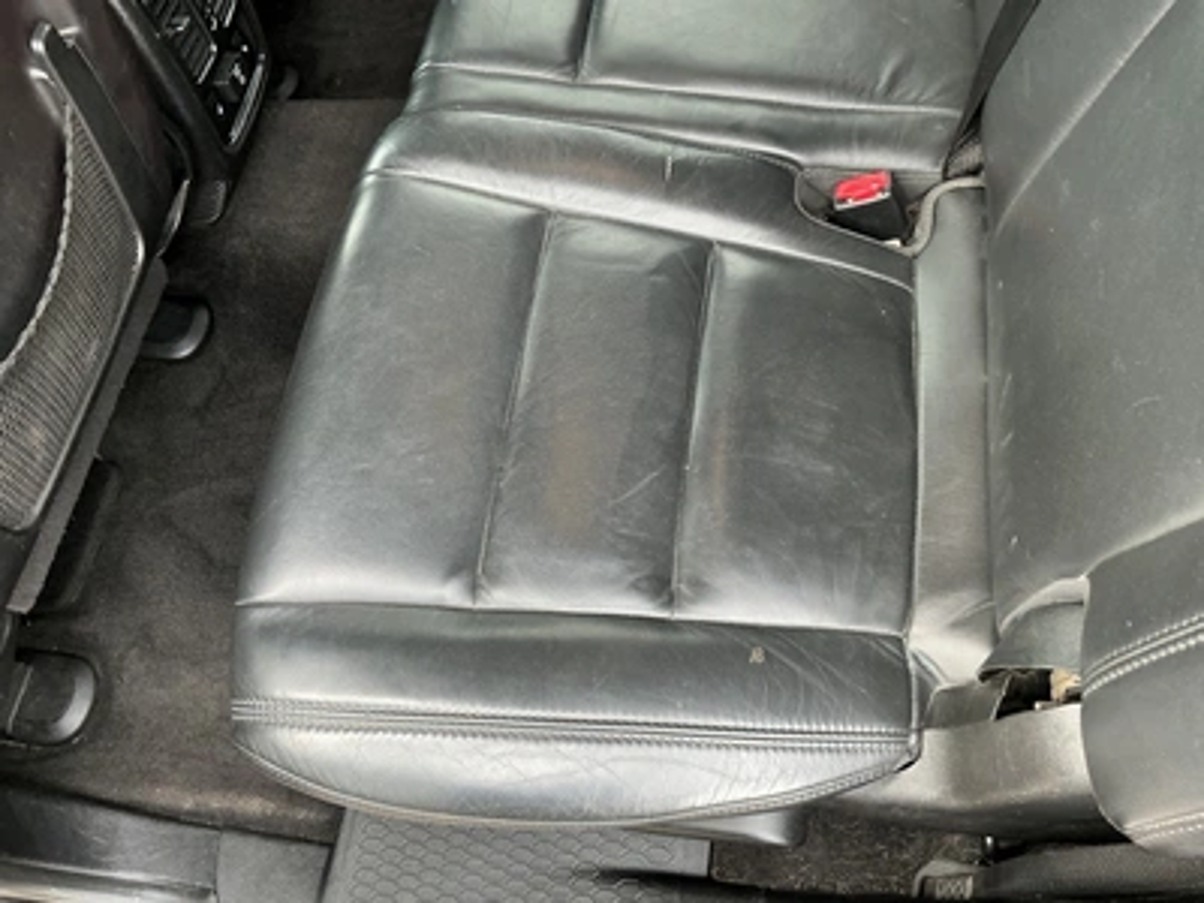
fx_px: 974
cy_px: 452
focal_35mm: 28
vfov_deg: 49.7
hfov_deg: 63.4
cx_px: 602
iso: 100
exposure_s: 1/60
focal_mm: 3
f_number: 1.8
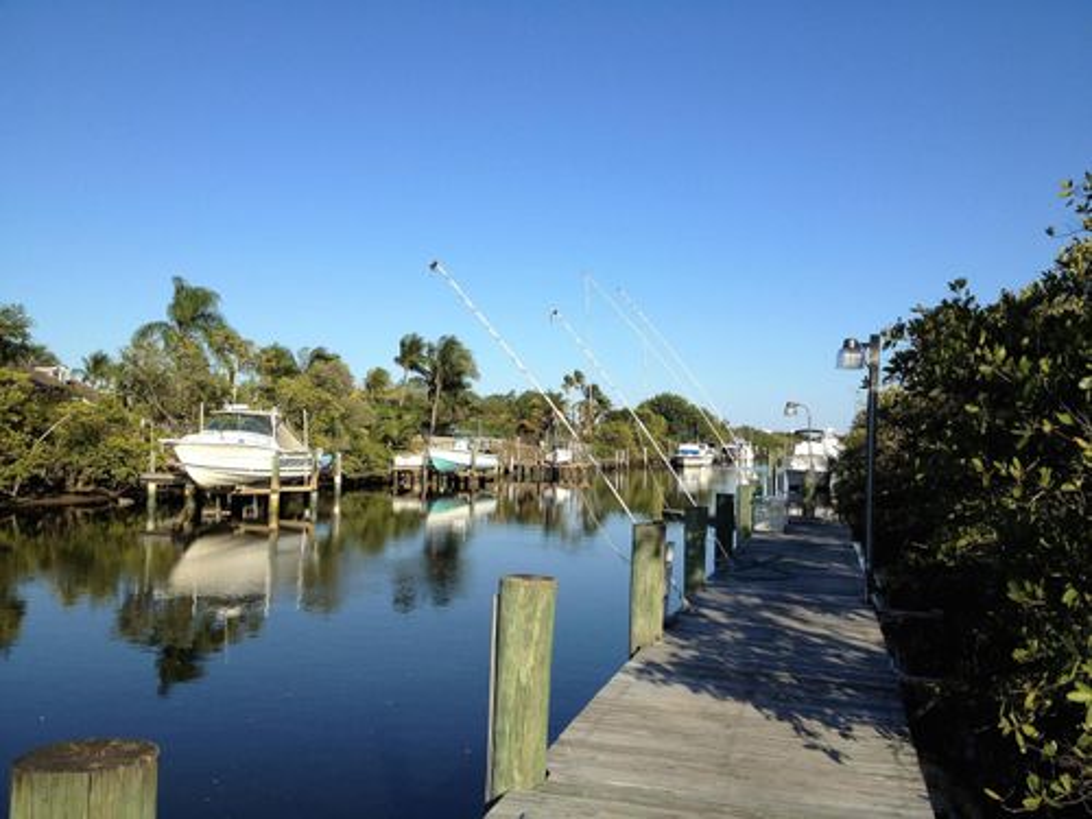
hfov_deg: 52.6
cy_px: 410
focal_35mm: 35
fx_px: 1104
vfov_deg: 40.7
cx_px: 546
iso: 64
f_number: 2.4
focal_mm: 4.28
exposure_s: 1/1577
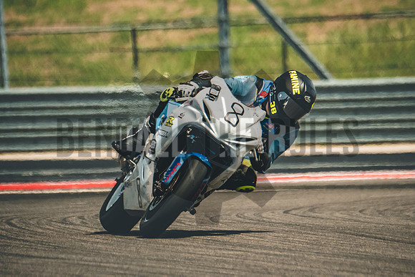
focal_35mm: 600
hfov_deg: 3.4
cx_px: 208
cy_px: 138
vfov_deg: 2.3
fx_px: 6918
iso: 1250
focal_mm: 400
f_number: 5.6
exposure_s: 1/2500
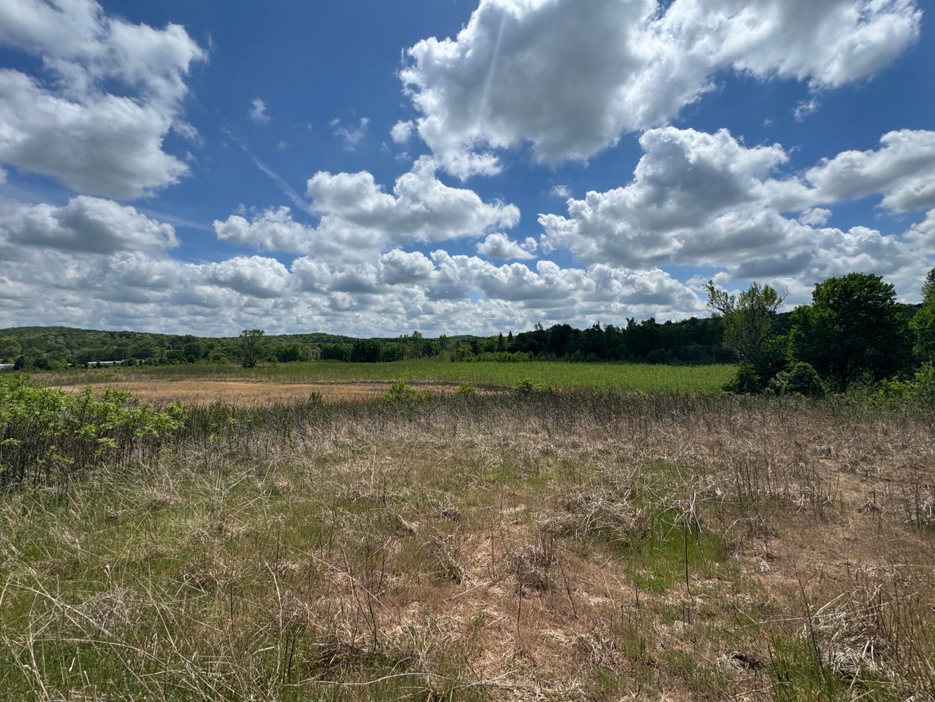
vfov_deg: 81.7
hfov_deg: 98.1
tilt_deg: +0.6
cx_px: 455
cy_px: 341
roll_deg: +0.2
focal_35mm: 15
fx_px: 405
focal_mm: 2.22
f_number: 2.2
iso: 40
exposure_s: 1/3906
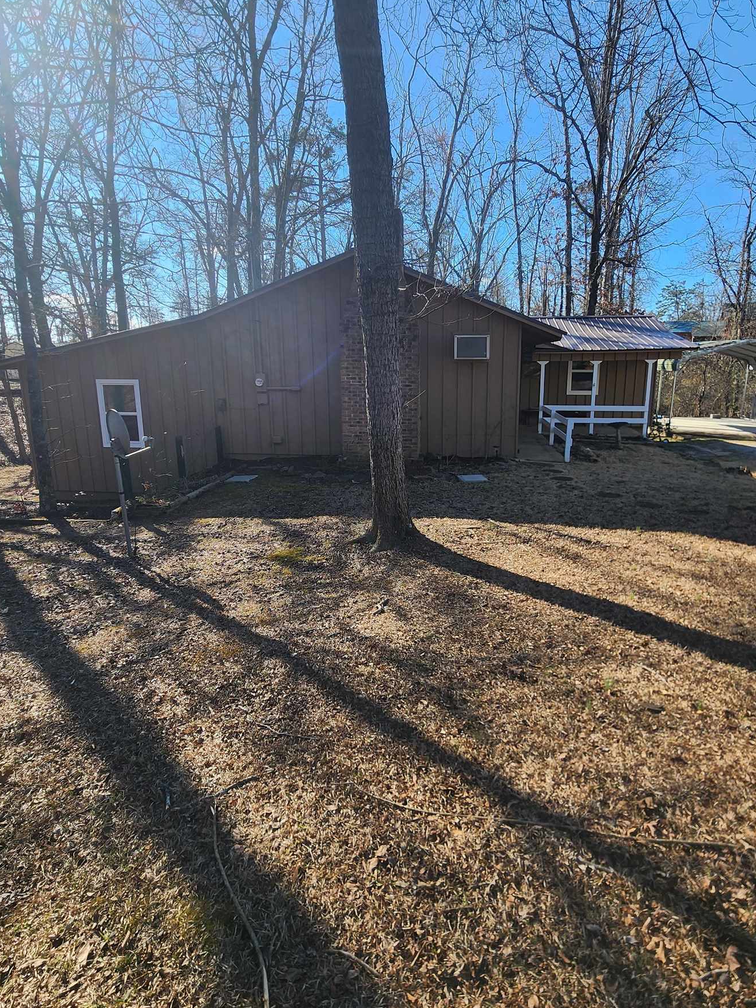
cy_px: 480
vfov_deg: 91.0
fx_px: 495
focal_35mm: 17
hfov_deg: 74.4
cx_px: 426
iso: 50
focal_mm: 2.2
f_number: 2.2
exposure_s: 1/827
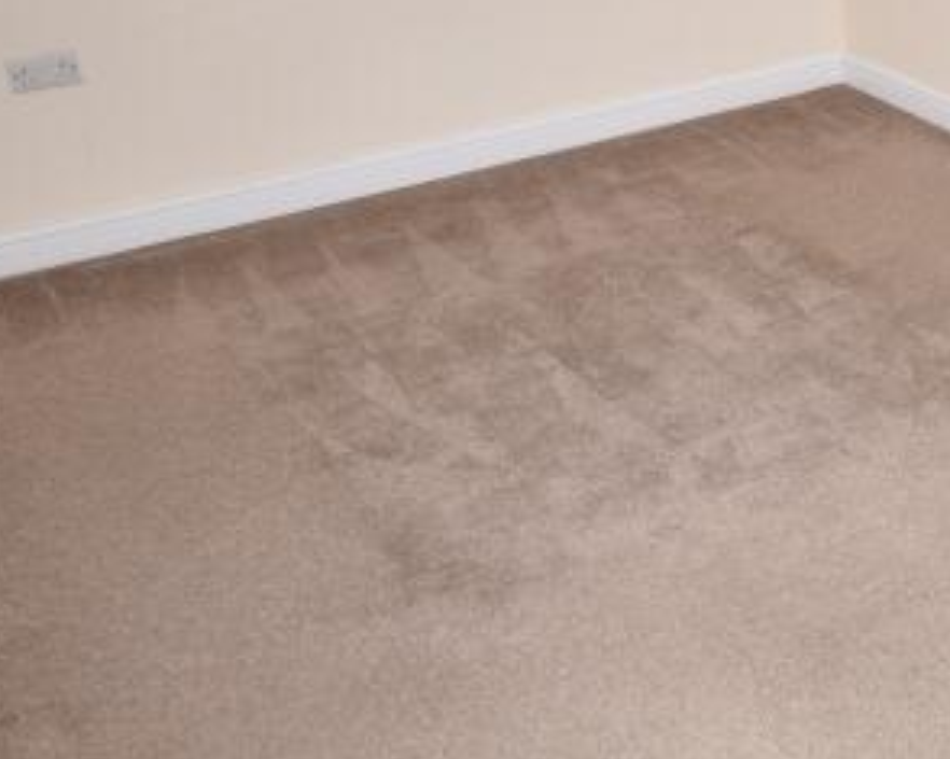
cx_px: 1011
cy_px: 263
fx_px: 1377
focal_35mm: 49
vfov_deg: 30.6
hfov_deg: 33.7
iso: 100
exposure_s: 1/60
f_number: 4
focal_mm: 10
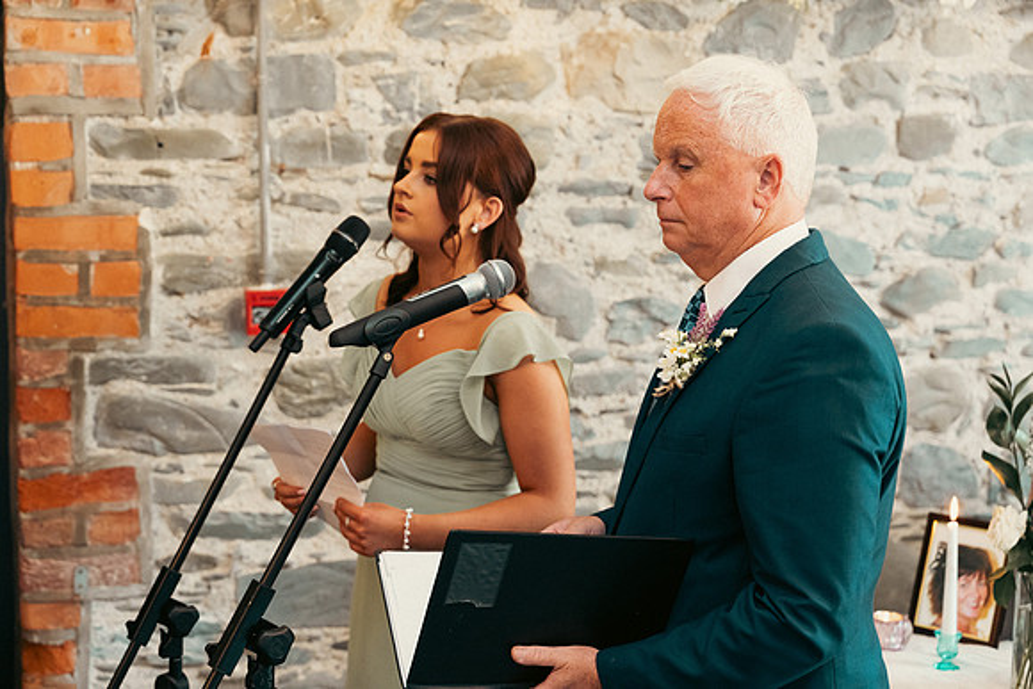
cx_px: 516
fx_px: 1693
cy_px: 344
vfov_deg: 23.0
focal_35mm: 59
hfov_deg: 33.9
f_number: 3.5
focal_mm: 59
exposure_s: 1/160
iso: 2500
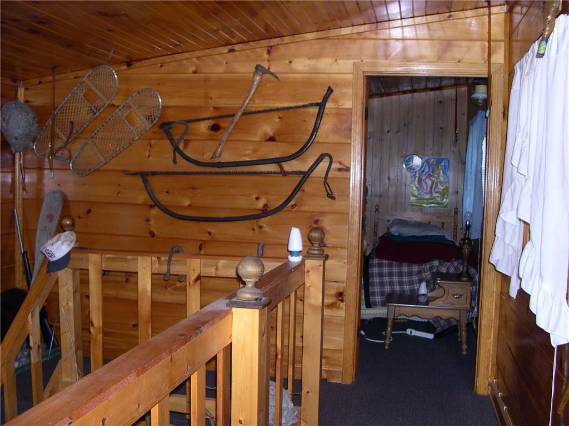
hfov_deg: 49.0
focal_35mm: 38
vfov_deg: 37.7
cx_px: 284
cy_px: 213
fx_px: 625
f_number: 2.8
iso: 265
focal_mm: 8
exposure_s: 1/60
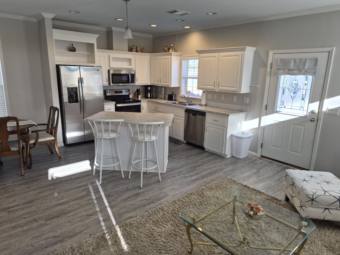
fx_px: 226
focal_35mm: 23
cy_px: 128
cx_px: 170
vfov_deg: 58.9
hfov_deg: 73.9
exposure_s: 1/568
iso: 80
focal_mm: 5.4
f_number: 1.8
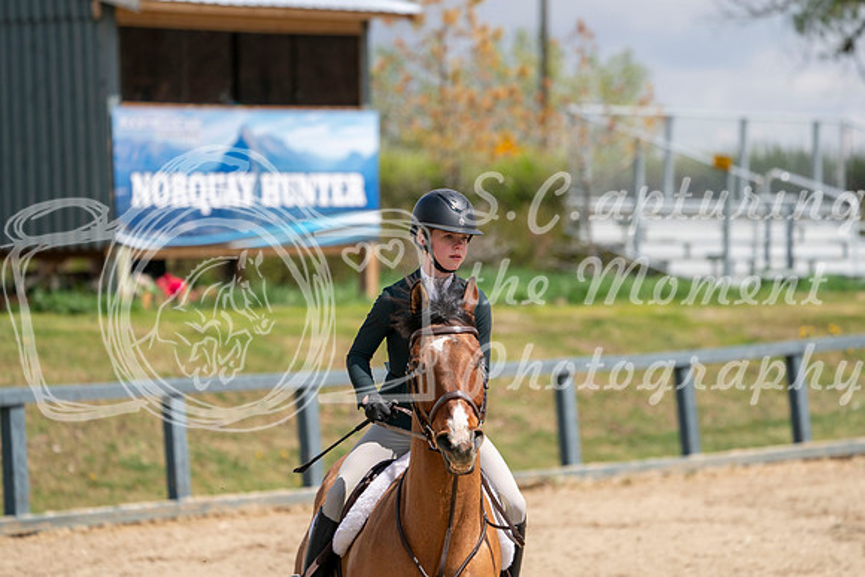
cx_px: 432
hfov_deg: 8.3
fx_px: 5936
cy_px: 288
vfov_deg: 5.6
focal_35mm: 247
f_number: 5.6
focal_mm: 247
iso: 100
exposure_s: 1/500
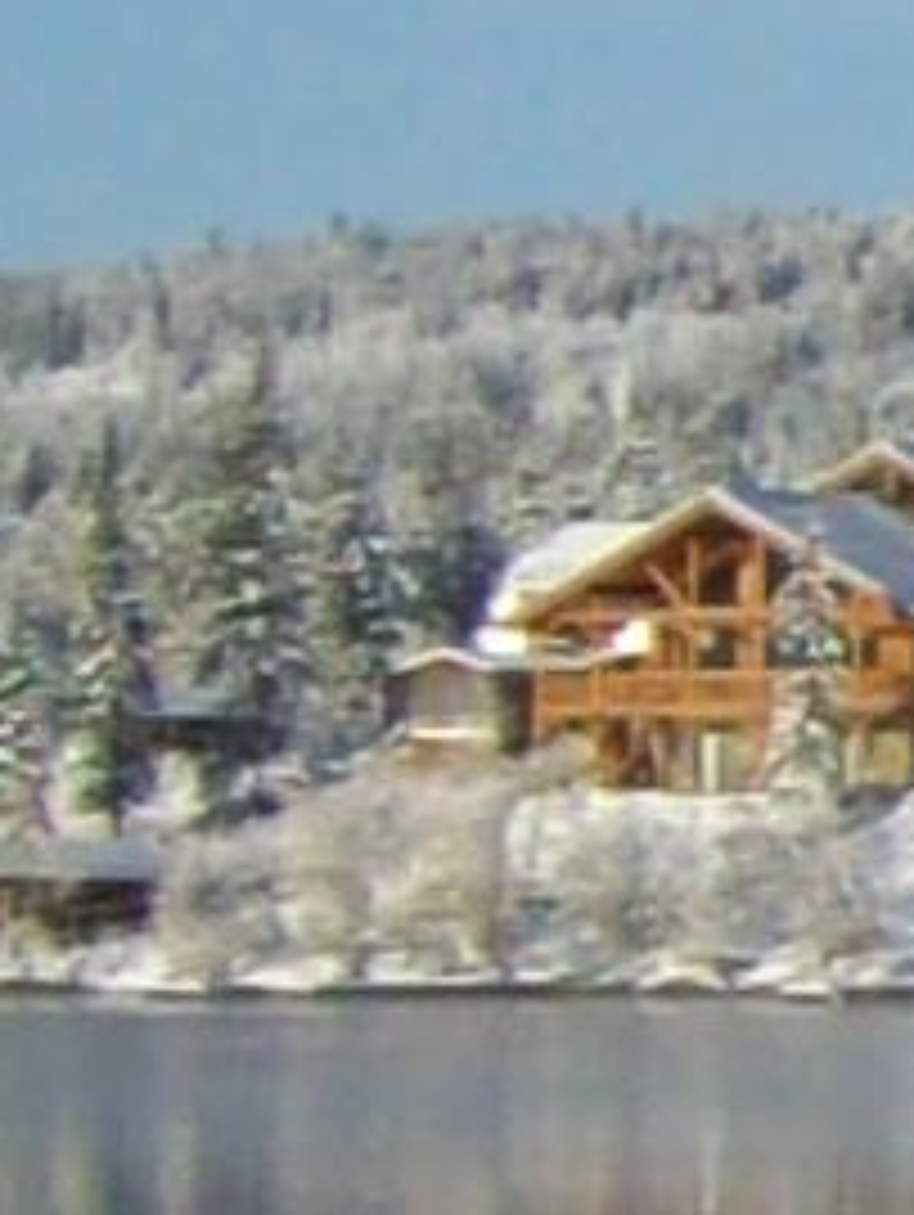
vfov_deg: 5.2
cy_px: 364
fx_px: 13322
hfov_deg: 3.6
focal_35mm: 379
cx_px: 4728
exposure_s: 1/698
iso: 80
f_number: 4.8
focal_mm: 6
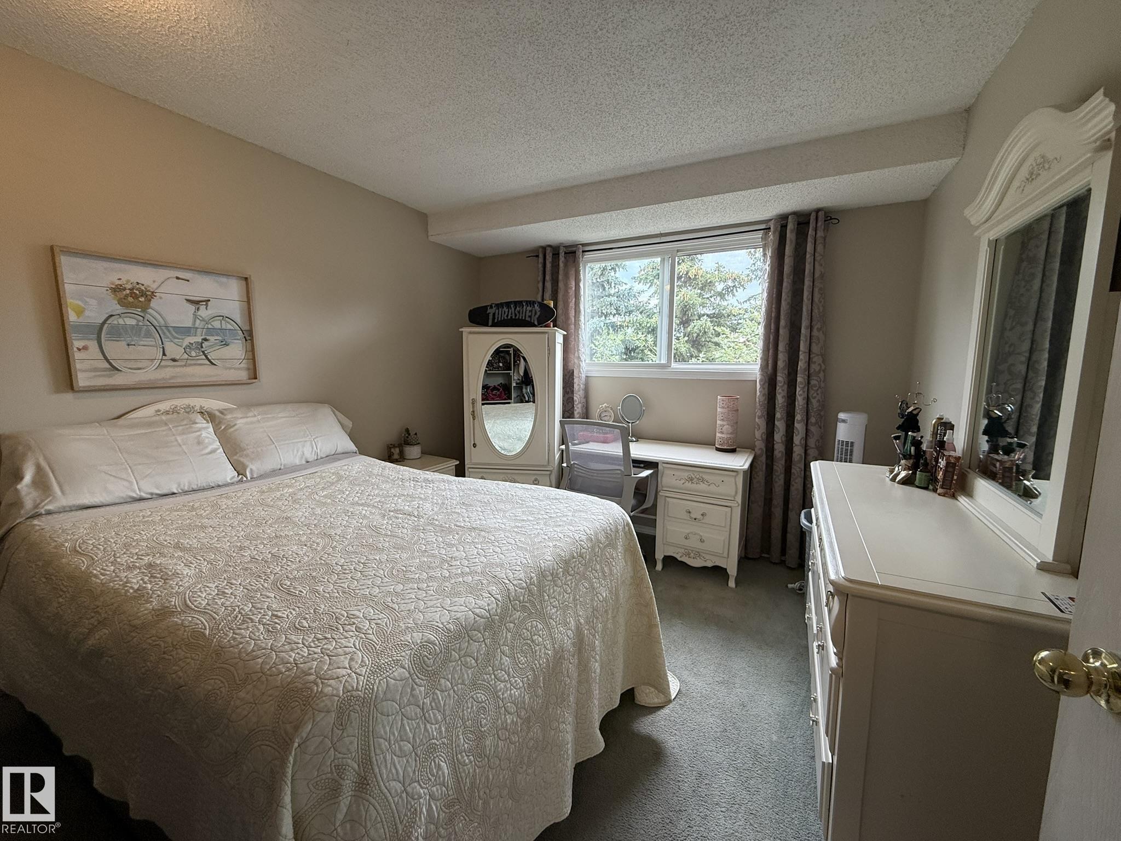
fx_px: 453
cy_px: 420
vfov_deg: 85.7
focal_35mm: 14
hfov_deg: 102.1
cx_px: 560
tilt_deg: -7.1
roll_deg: -0.3
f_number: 2.2
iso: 125
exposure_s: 1/120
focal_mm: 2.22
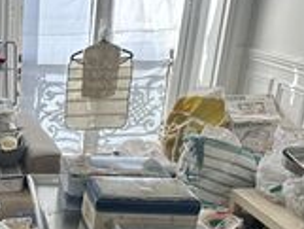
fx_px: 589
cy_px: 248
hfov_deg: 26.5
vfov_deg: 20.9
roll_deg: +0.4
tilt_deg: -25.9
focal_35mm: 67
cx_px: -36
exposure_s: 1/529
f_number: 1.78
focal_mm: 6.86
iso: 80
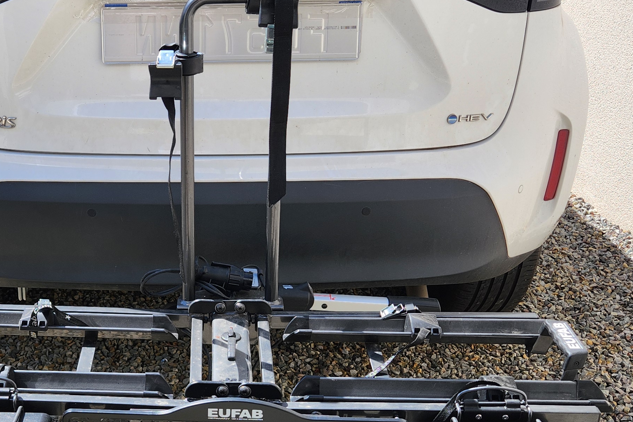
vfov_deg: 25.3
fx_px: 932
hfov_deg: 36.8
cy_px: 299
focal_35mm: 53
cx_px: 177
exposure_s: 1/932
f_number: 1.8
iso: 20
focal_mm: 5.4
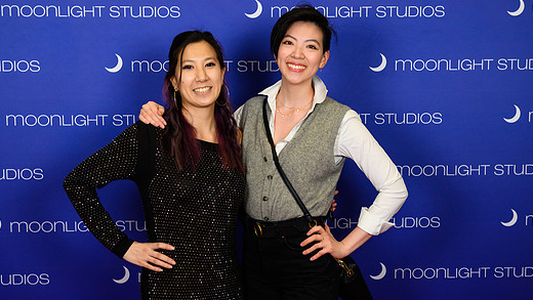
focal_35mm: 56
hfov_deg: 37.2
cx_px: 270
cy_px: 157
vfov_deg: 21.5
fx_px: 792
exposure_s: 1/200
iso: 800
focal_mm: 48
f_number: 5
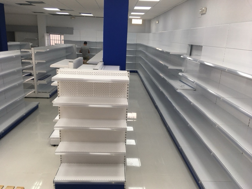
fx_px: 211
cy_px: 94
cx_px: 126
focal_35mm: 29
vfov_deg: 48.2
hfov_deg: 61.7
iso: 25
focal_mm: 4.15
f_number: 2.2
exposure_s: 1/102
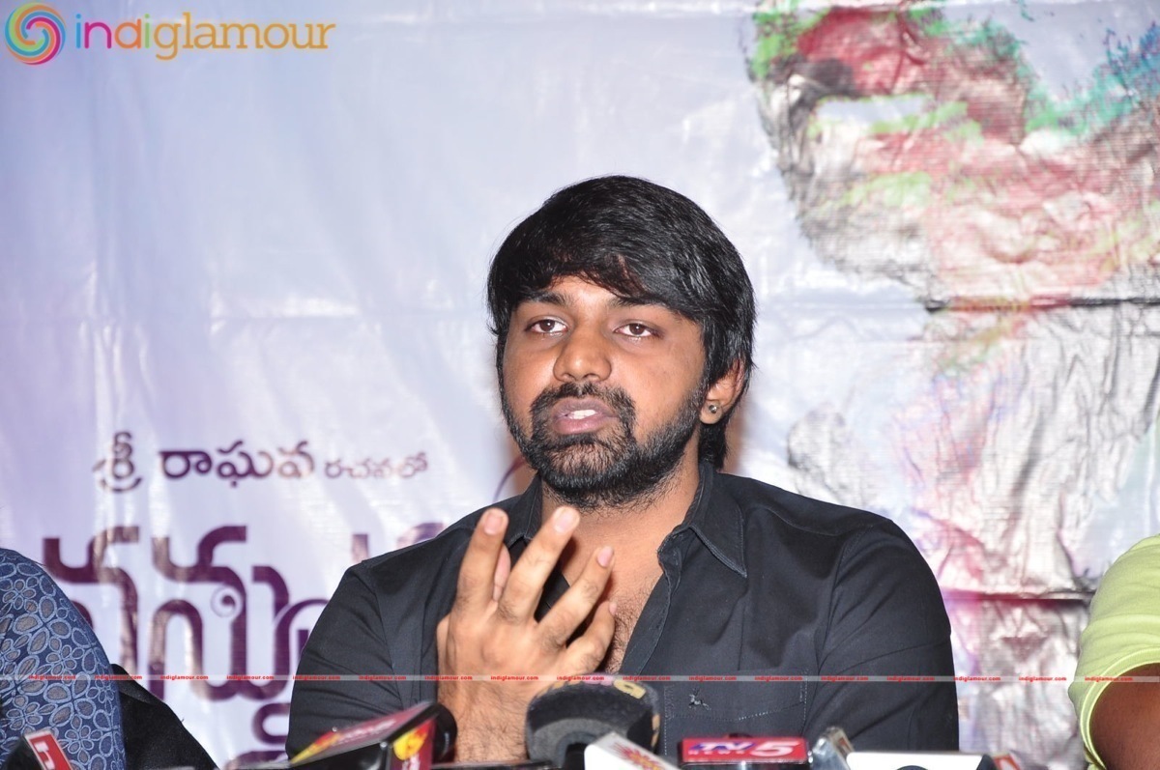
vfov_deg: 8.7
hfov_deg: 13.1
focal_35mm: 158
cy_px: 385
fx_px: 5069
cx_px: 580
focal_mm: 105
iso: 400
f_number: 7.1
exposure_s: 1/125
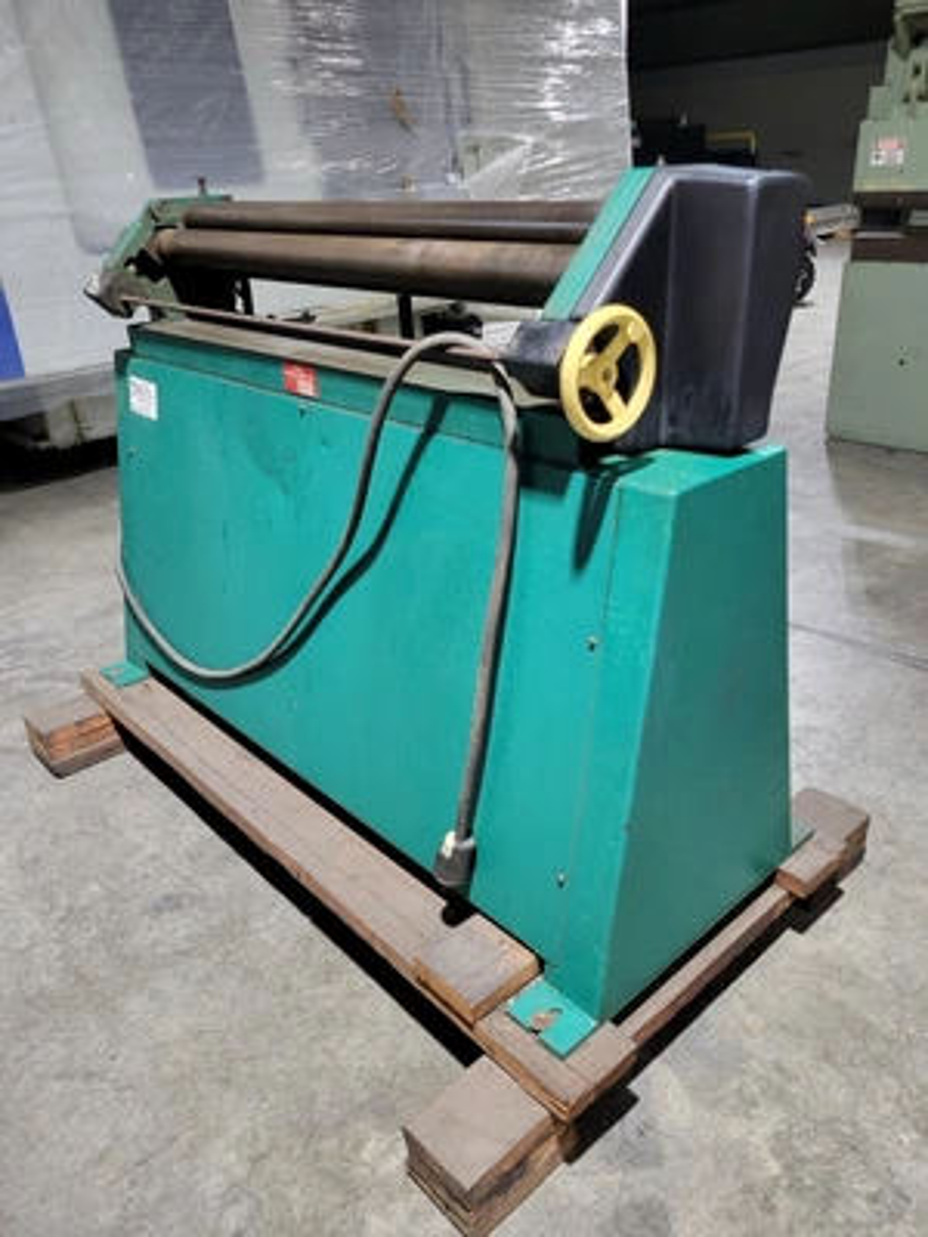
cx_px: 464
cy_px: 618
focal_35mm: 26
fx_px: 929
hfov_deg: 53.1
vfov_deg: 67.3
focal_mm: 5.4
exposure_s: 1/40
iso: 400
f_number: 1.8
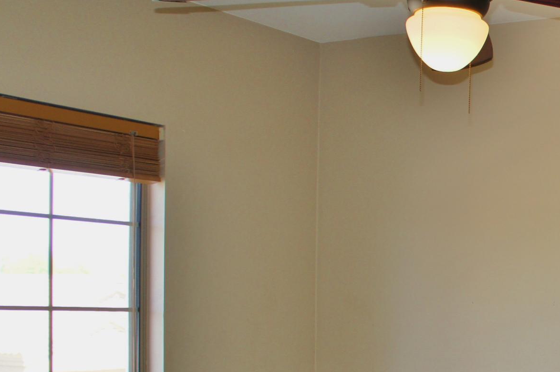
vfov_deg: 19.2
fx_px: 1073
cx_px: 641
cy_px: 361
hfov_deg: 26.5
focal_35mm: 69
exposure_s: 1/60
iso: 200
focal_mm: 18
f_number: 4
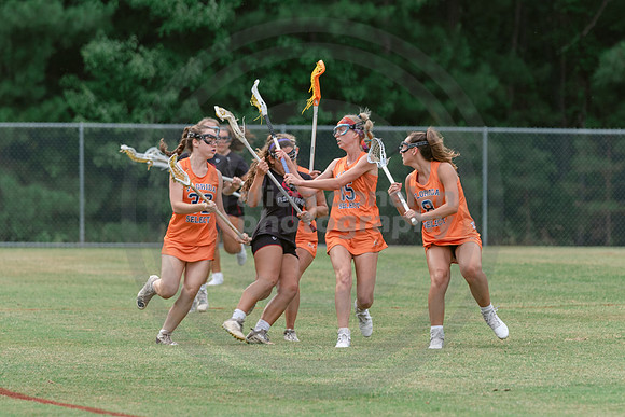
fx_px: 7000
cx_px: 400
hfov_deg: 5.1
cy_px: 195
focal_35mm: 403
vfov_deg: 3.4
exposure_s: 1/640
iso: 250
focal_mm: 200
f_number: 3.2
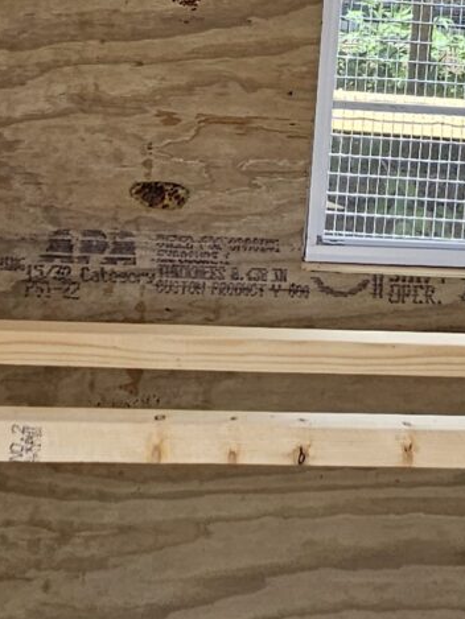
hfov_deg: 20.6
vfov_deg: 24.7
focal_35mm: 71
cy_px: -129
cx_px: 353
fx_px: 1271
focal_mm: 2.2
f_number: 2.2
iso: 50
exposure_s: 1/232
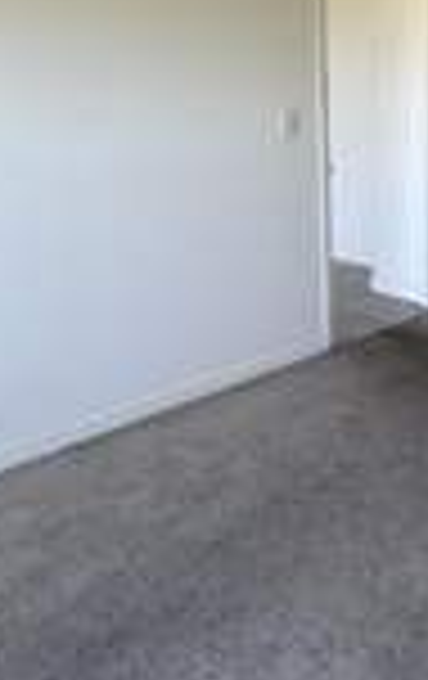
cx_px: 473
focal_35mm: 47
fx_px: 873
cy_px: 232
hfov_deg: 25.5
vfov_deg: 42.1
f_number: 2.2
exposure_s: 1/40
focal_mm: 2.22
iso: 50
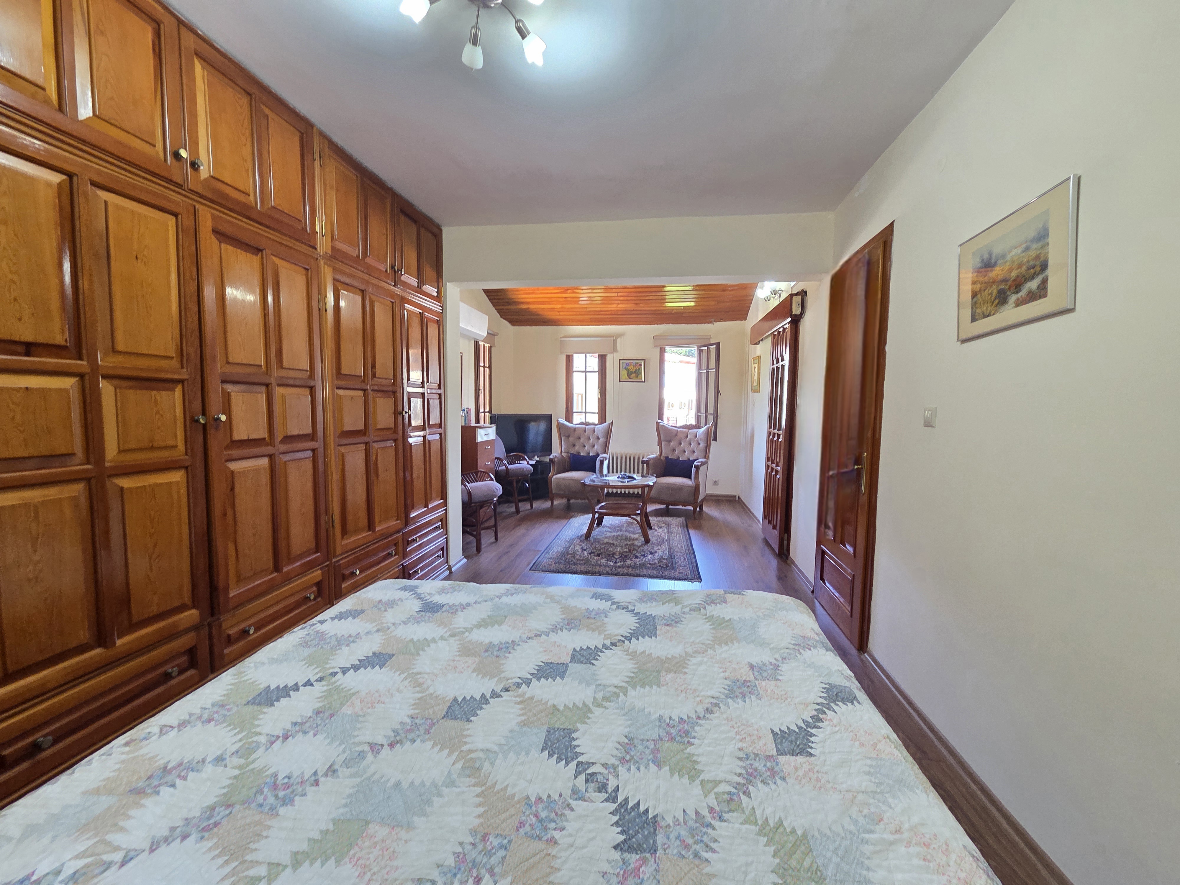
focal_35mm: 13
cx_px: 590
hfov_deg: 106.2
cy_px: 442
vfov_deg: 89.9
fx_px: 443
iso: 200
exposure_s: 1/50.3
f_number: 2.2
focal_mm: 2.2
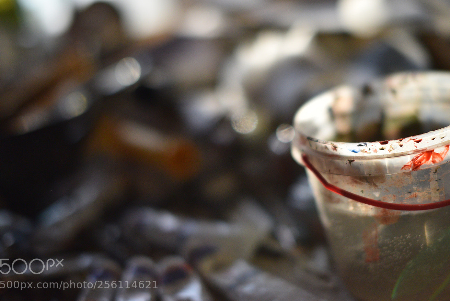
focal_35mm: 61
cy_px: 128
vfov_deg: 22.3
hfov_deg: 32.8
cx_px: 253
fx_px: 763
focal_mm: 50
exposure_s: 1/8000
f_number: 1.4
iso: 1000
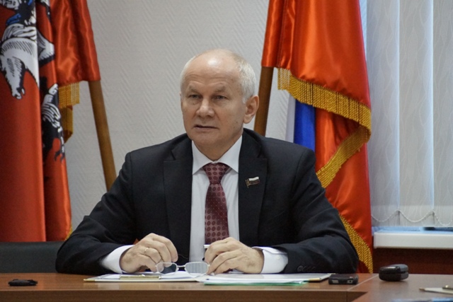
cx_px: 226
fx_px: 4720
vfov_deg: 3.7
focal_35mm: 375
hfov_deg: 5.5
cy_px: 151
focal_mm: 250
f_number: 6.3
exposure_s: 1/100
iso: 4000
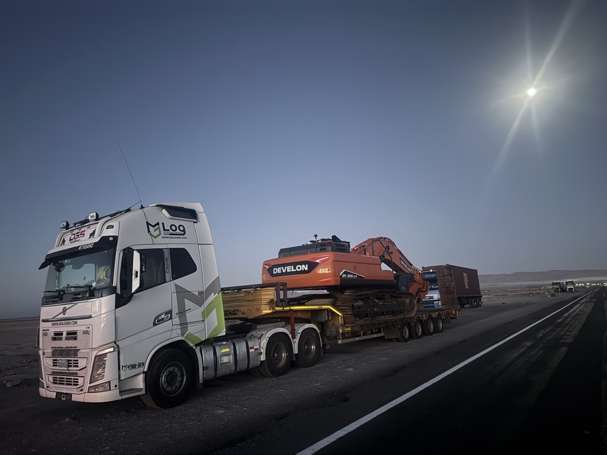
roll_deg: +3.4
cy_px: 228
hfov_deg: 71.6
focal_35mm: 24
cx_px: 304
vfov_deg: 56.8
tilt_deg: +10.7
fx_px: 421
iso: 1600
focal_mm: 6.76
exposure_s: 1/15
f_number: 1.78
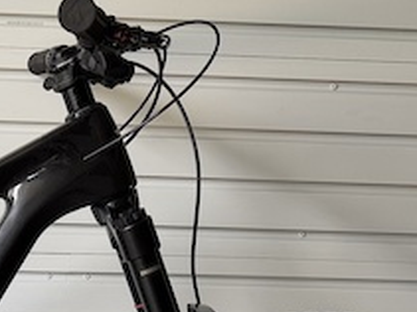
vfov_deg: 14.7
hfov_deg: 19.4
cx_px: -164
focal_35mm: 91
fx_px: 1096
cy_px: 513
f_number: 1.78
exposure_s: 1/145
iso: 50
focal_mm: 6.76
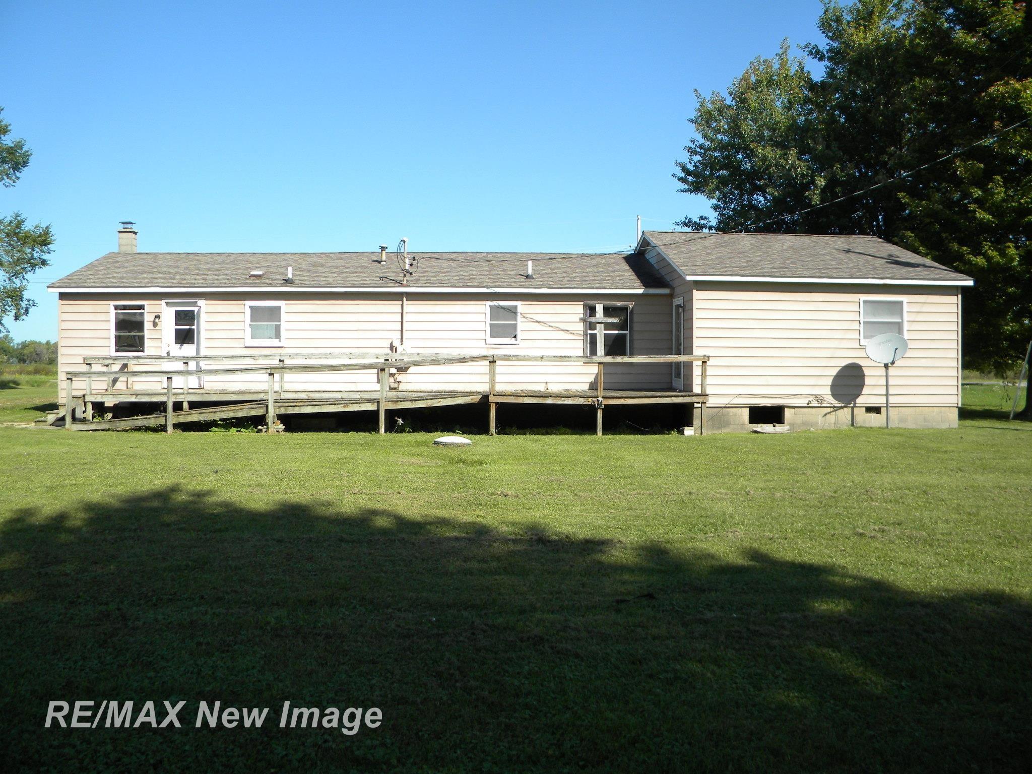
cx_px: 516
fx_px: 835
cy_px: 387
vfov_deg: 49.7
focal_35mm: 28
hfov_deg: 63.4
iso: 80
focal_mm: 5
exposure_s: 1/728
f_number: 3.5
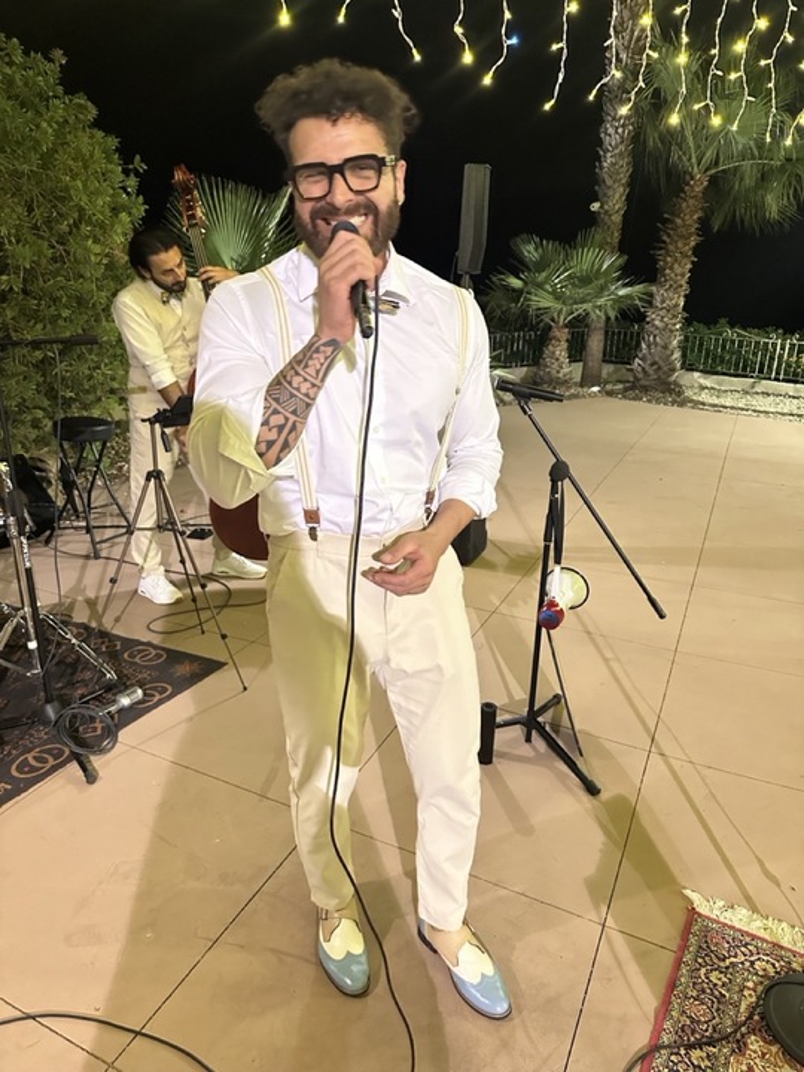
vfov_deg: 71.6
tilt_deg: -17.6
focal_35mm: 24
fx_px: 743
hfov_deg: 56.8
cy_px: 536
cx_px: 402
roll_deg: -1.2
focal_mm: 6.86
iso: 800
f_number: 1.78
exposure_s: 1/50
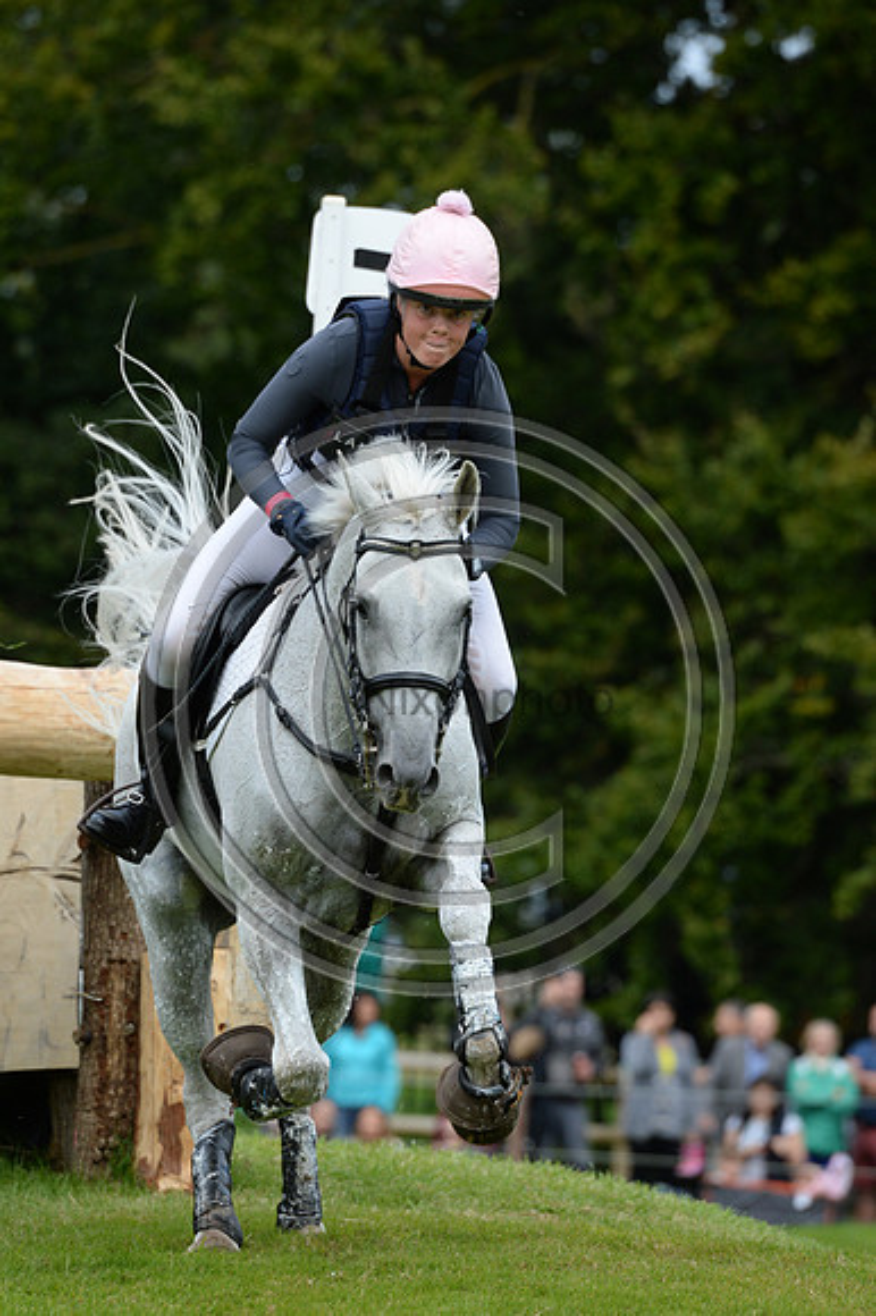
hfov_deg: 3.4
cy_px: 658
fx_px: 14616
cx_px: 438
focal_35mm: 400
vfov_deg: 5.2
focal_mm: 400
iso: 1000
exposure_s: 1/1000
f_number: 8
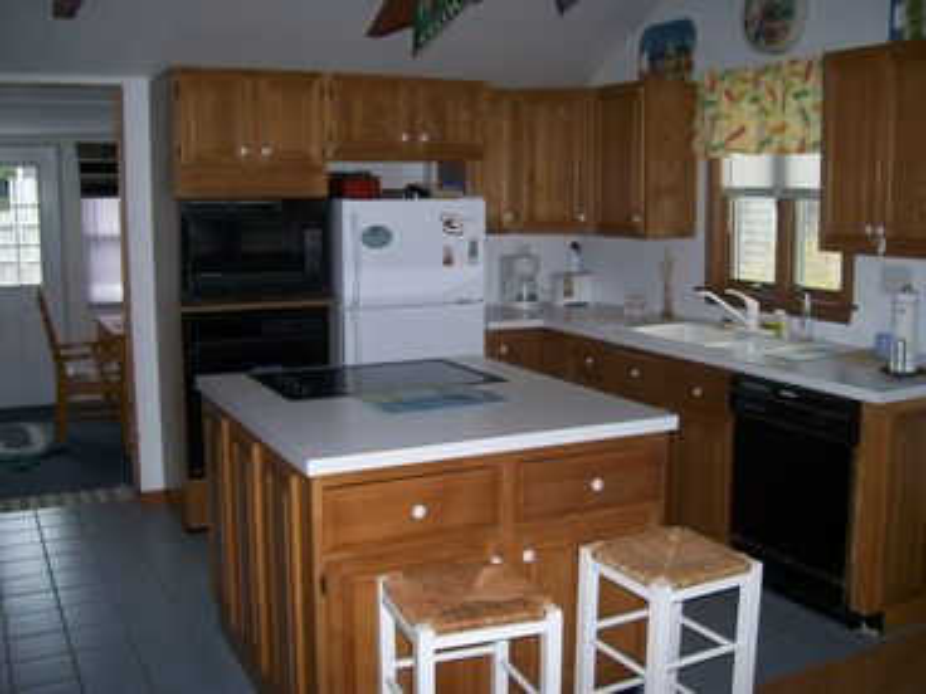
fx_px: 963
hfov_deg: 51.4
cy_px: 347
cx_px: 463
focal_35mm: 36
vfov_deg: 39.7
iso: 80
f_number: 2.7
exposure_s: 1/64
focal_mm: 6
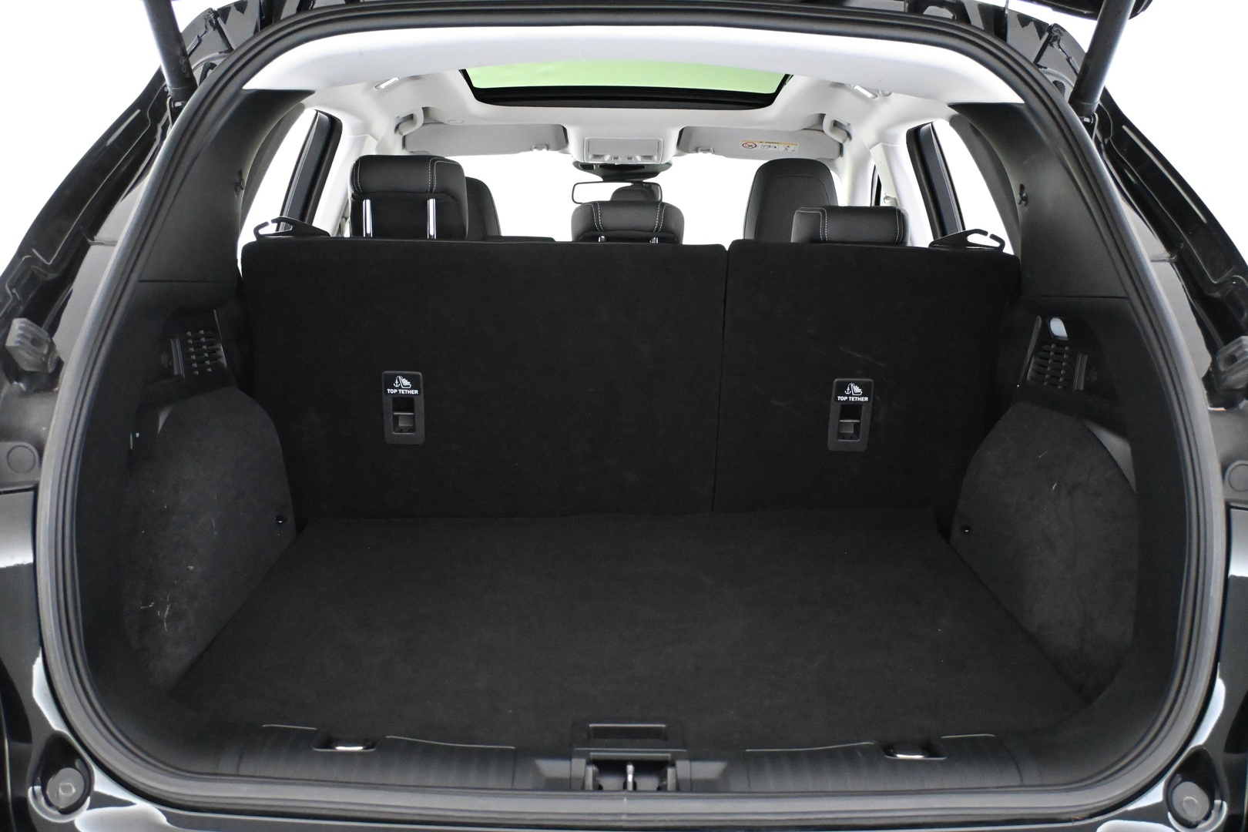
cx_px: 624
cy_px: 416
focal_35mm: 38
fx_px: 1300
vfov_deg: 35.5
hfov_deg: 51.3
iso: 8000
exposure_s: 1/60
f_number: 4.2
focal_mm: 25
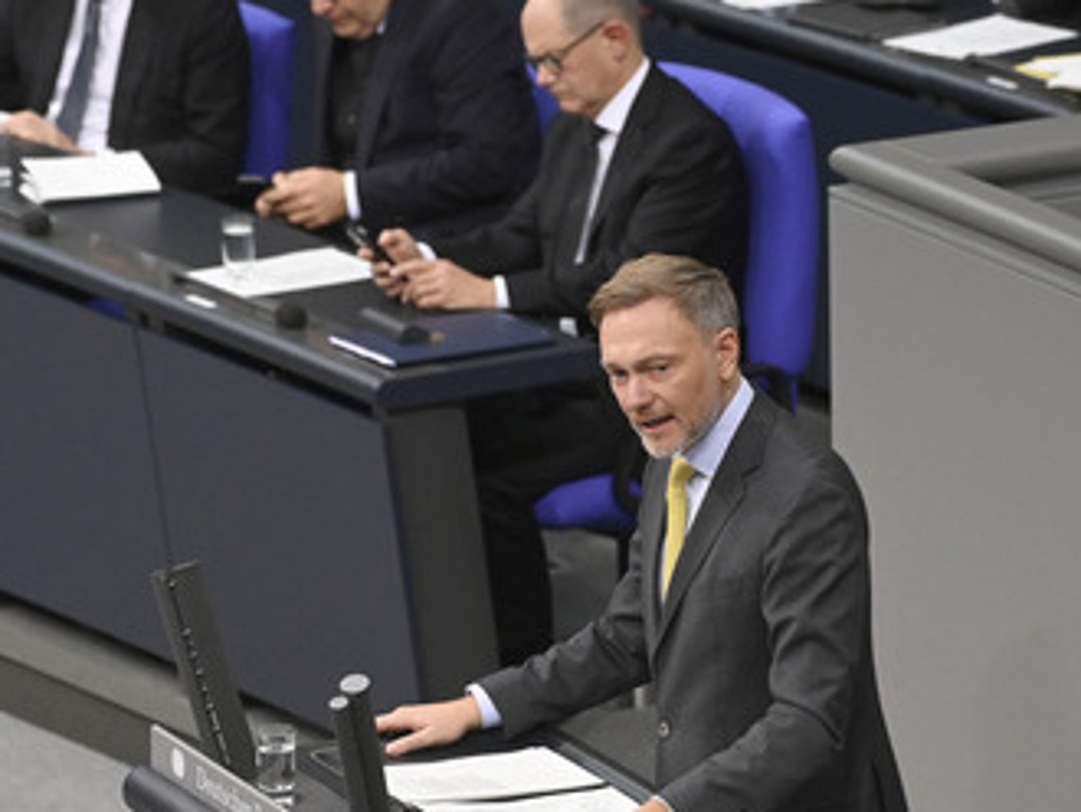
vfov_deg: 4.9
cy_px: 432
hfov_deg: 6.6
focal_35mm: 302
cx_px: 617
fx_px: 9438
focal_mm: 230
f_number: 5.6
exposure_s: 1/400
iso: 10000
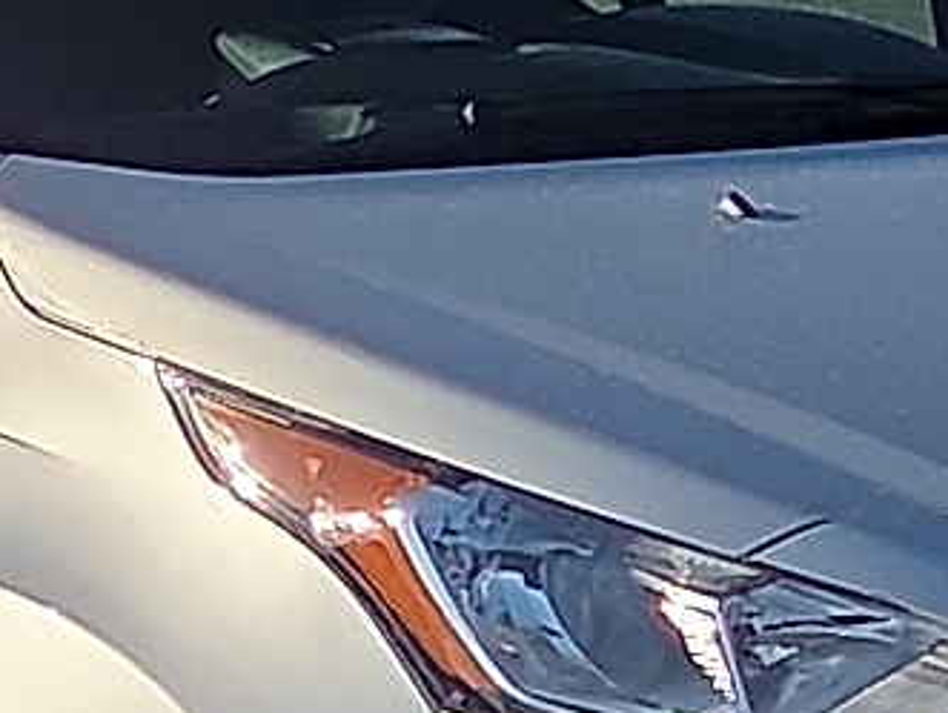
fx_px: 6881
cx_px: 135
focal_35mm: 251
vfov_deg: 5.9
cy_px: 455
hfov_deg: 7.9
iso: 26
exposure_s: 1/10000
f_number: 1.8
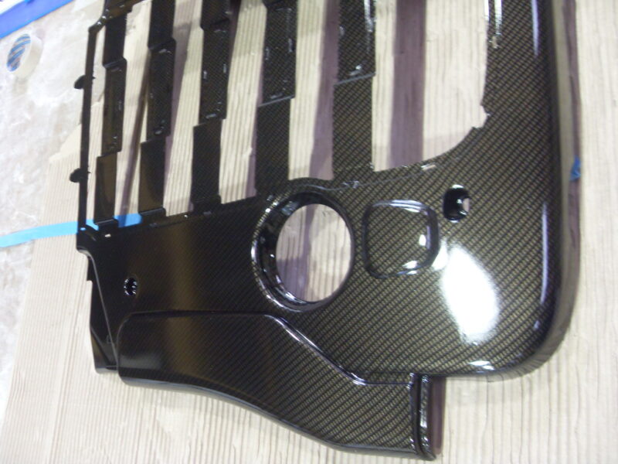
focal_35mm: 35
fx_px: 625
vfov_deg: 40.7
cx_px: 309
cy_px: 232
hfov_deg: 52.6
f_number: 2.8
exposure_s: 1/10
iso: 200
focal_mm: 6.3
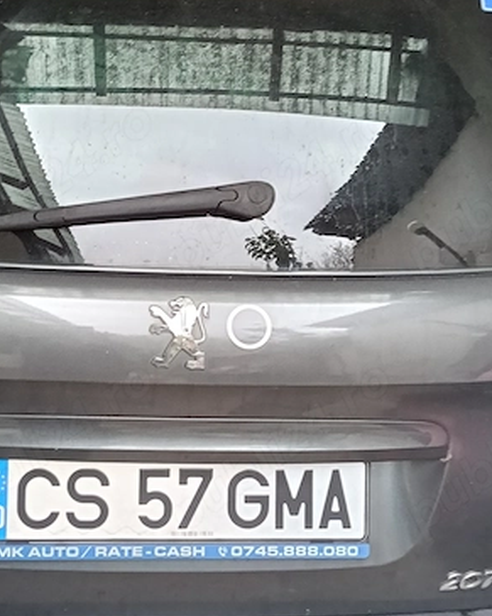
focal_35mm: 58
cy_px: 245
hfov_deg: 26.1
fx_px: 1056
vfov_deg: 32.4
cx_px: 161
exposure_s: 1/33.3
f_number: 1.8
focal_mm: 3.98
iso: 1000
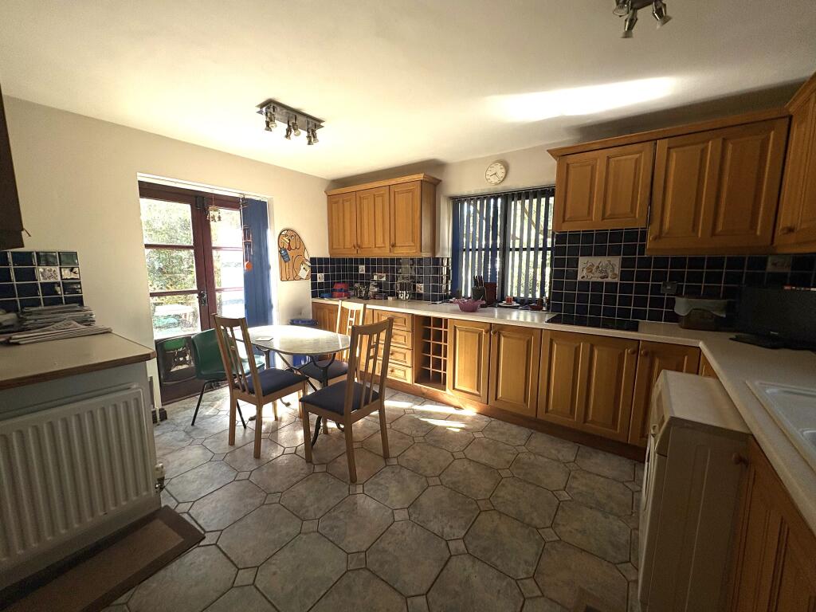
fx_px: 330
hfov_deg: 102.1
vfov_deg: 85.7
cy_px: 306
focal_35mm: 14
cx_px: 408
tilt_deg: -6.6
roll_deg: +0.1
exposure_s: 1/192
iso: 40
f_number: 2.2
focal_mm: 2.22
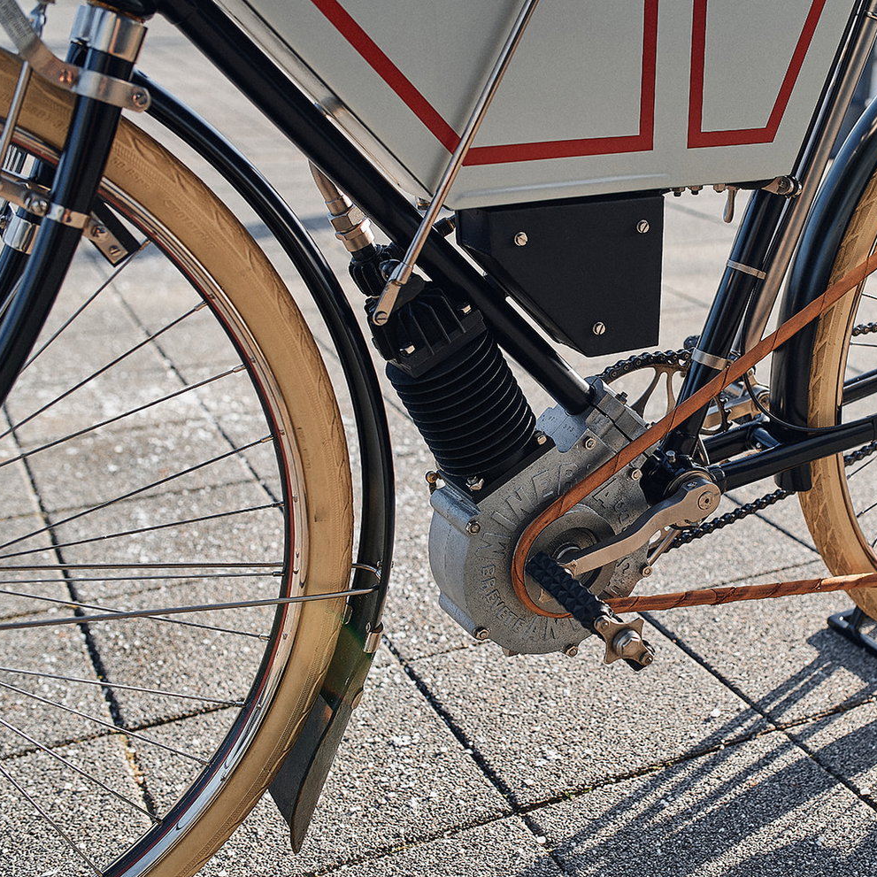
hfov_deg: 36.8
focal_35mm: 45
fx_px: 1290
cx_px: 644
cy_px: 435
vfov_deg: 37.6
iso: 100
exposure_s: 1/320
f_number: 4
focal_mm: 35
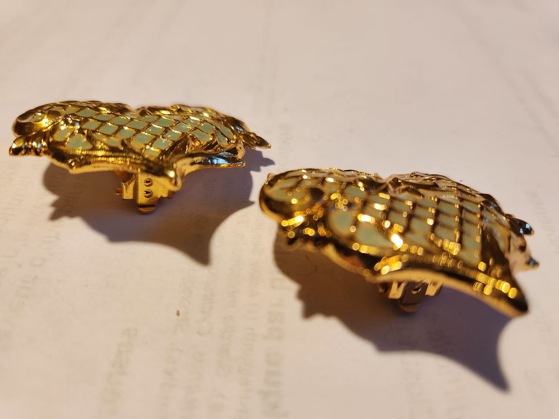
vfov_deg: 58.9
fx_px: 371
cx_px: 280
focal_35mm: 23
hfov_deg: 73.9
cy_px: 210
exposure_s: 1/100
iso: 400
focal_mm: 5.4
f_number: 1.8
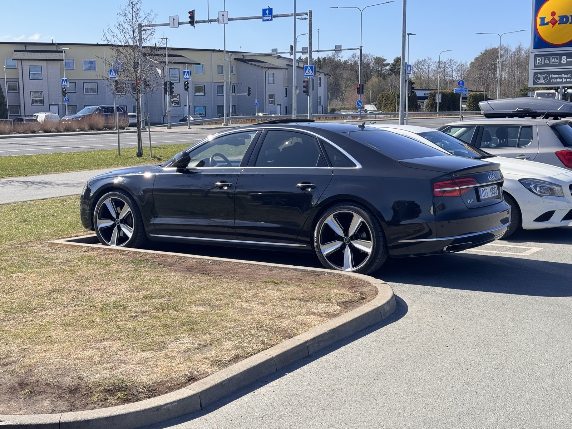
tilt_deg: -7.3
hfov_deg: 39.7
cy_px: 214
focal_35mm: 48
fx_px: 793
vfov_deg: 30.3
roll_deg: +0.4
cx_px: 286
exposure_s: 1/1597
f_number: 1.78
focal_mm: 6.76
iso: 64
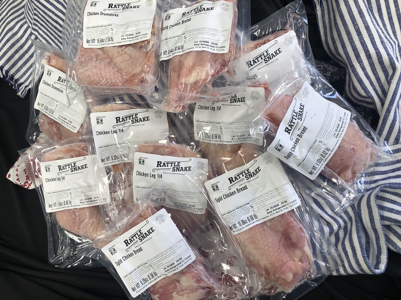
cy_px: 150
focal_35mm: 28
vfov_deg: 49.7
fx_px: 324
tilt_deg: -68.0
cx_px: 200
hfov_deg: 63.4
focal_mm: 3.99
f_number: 1.8
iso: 25
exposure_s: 1/40
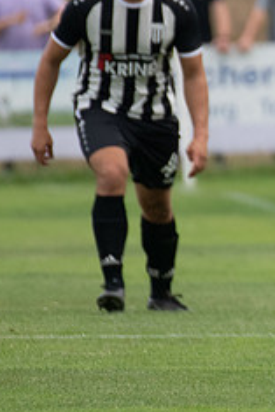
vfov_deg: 1.6
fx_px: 15033
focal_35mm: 1314
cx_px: 583
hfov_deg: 1.0
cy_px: 53
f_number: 5.6
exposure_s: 1/1600
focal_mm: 380
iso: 800
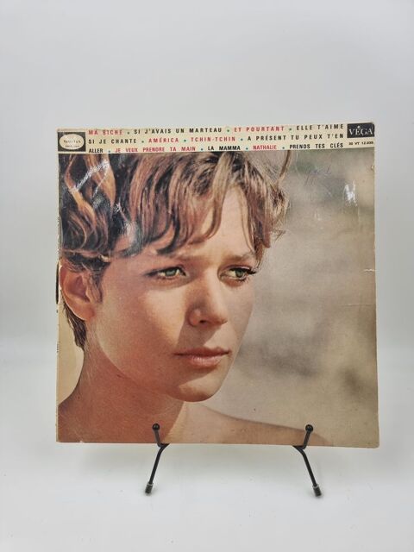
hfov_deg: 56.8
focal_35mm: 24
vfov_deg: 71.6
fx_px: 383
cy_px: 276
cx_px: 207
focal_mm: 6.7
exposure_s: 1/120
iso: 50
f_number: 1.8
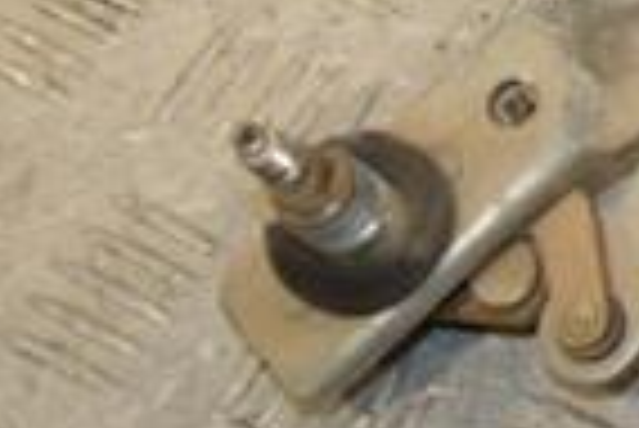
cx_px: 1130
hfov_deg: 11.6
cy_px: -131
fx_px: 2932
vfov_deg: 8.2
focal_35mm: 165
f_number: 6.3
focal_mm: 26
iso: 800
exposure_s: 1/200
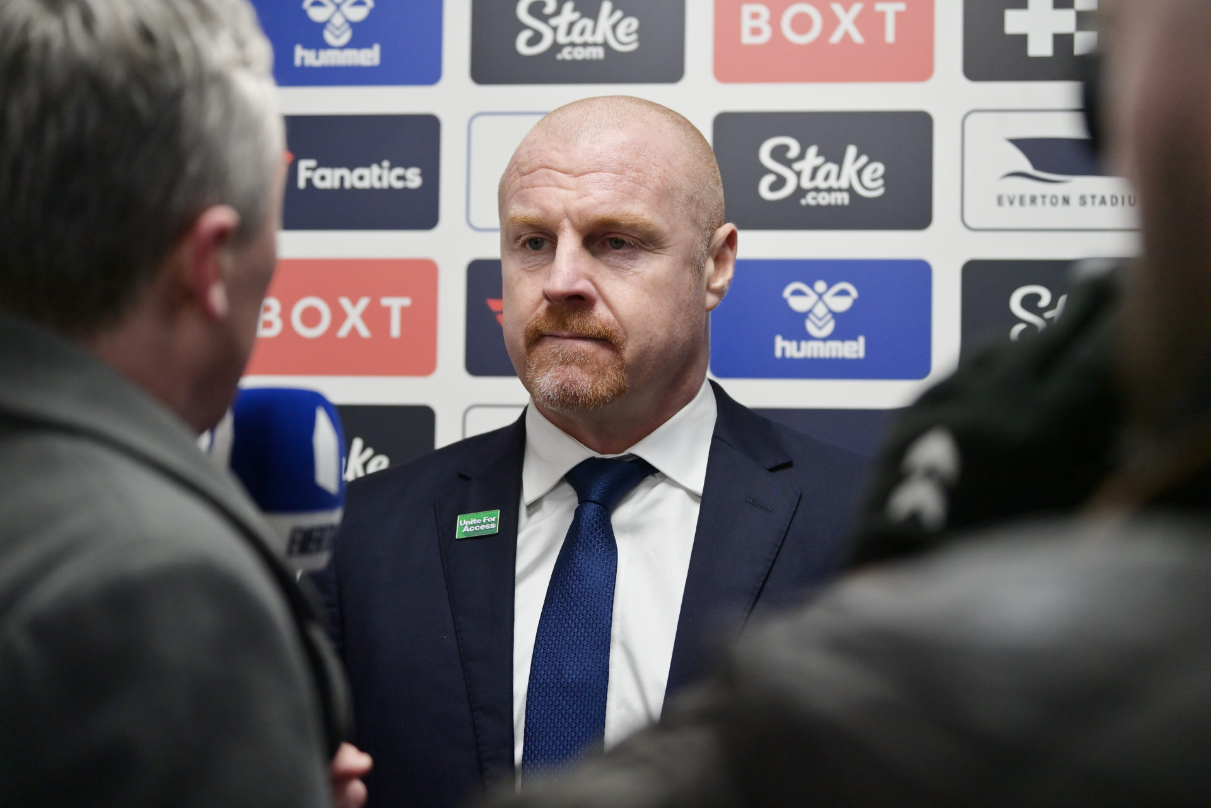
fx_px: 2355
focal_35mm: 70
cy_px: 404
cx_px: 606
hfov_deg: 28.8
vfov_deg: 19.5
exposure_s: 1/400
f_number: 2.8
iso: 1000
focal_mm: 70
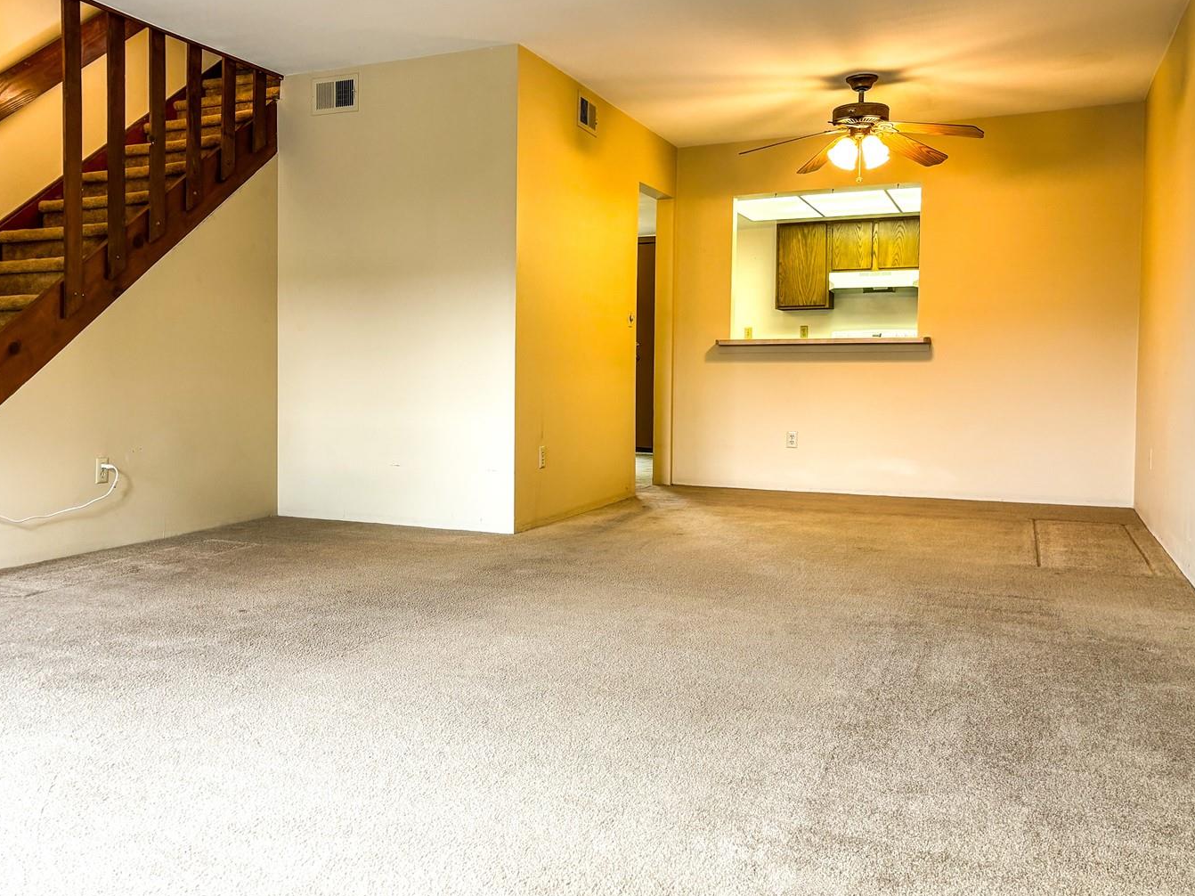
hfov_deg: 58.0
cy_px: 410
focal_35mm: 31
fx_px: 1070
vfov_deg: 45.4
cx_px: 492
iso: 80
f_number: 1.6
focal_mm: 5.96
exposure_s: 1/60
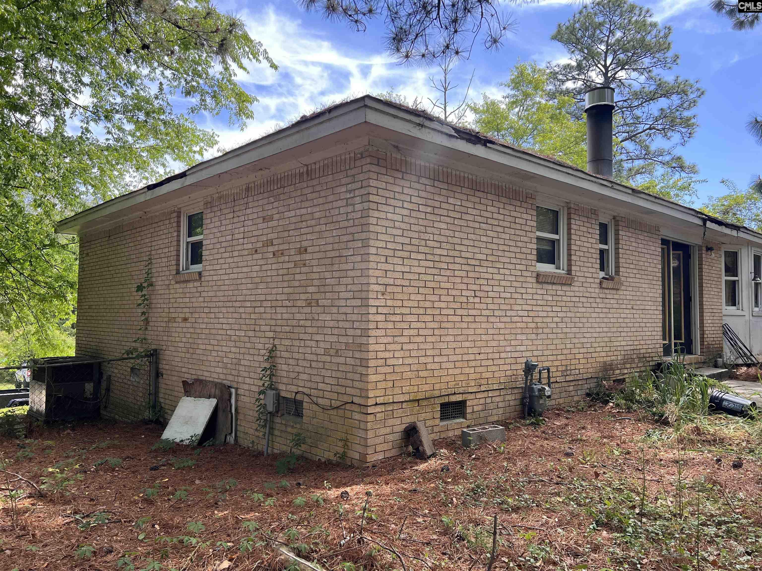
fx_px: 572
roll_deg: -0.6
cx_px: 381
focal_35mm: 26
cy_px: 286
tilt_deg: +2.0
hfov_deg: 67.3
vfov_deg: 53.1
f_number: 1.5
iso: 50
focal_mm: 5.7
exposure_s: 1/674
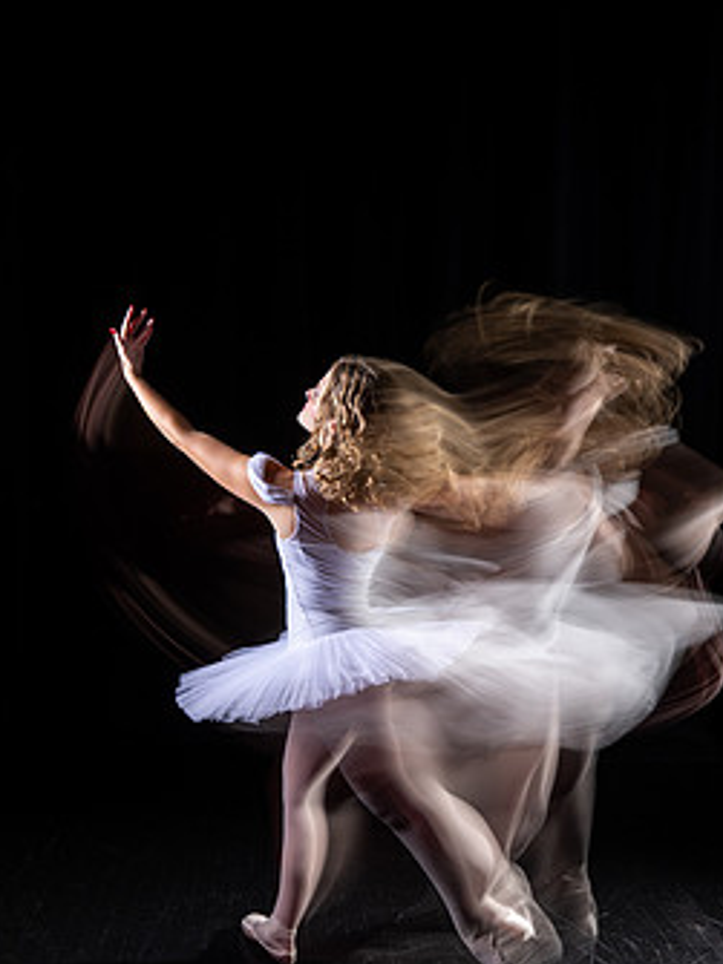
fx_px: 864
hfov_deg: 45.4
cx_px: 340
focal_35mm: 31
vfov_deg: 58.0
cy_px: 564
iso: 100
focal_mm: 24
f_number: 4.5
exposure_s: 1
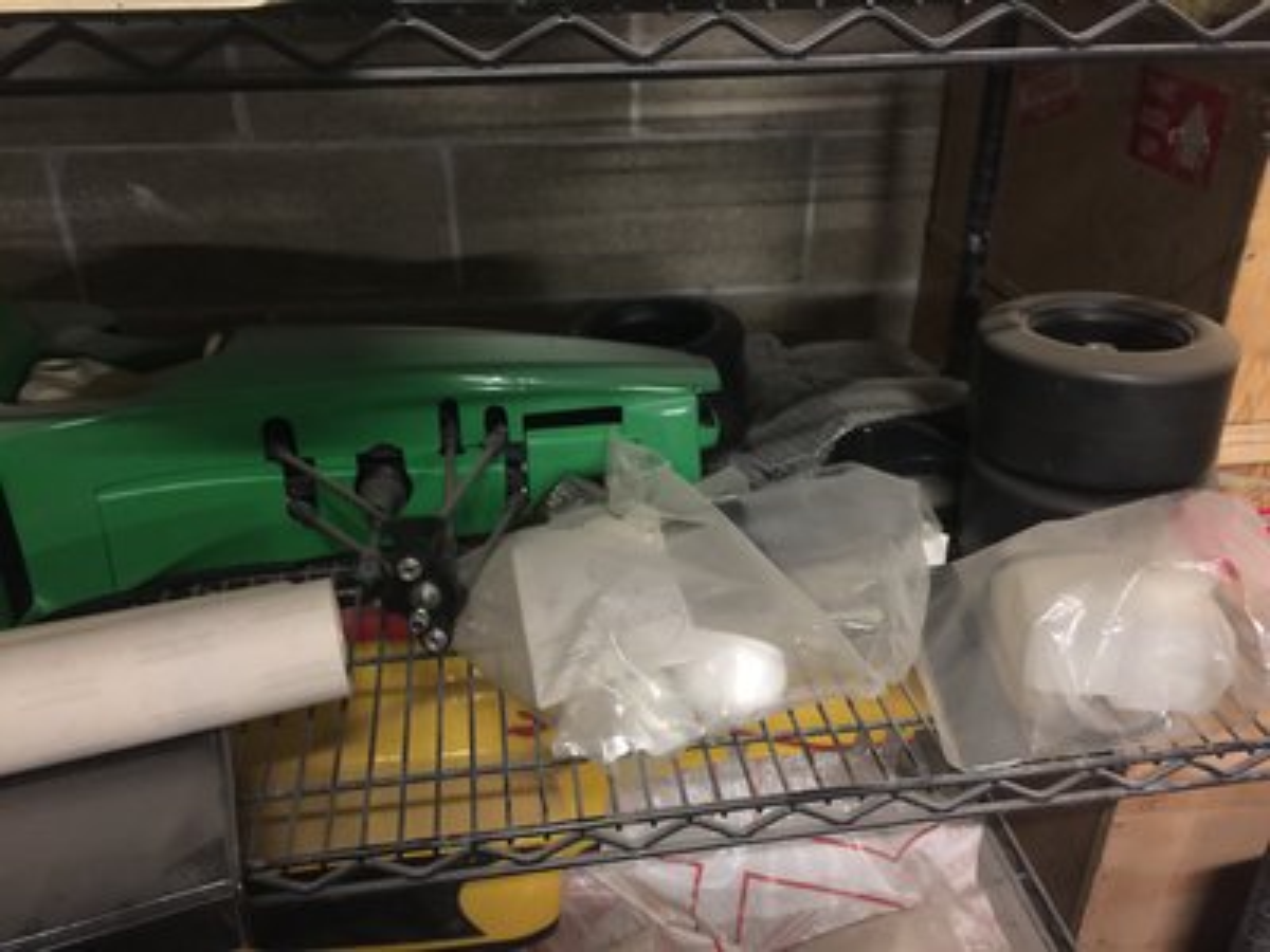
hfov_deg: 61.7
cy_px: 476
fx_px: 1064
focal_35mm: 29
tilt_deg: -30.4
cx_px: 635
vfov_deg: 48.2
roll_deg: -1.1
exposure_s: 1/4
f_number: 2.2
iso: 80
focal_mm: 4.15
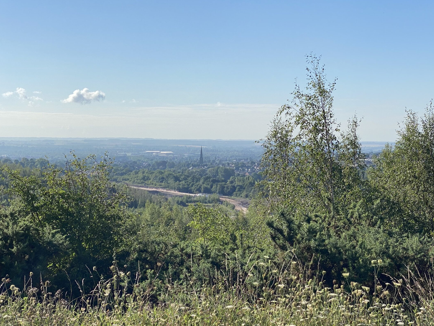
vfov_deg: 23.3
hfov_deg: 30.7
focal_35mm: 63
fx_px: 790
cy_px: 187
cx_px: 238
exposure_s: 1/2179
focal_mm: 6
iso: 20
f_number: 2
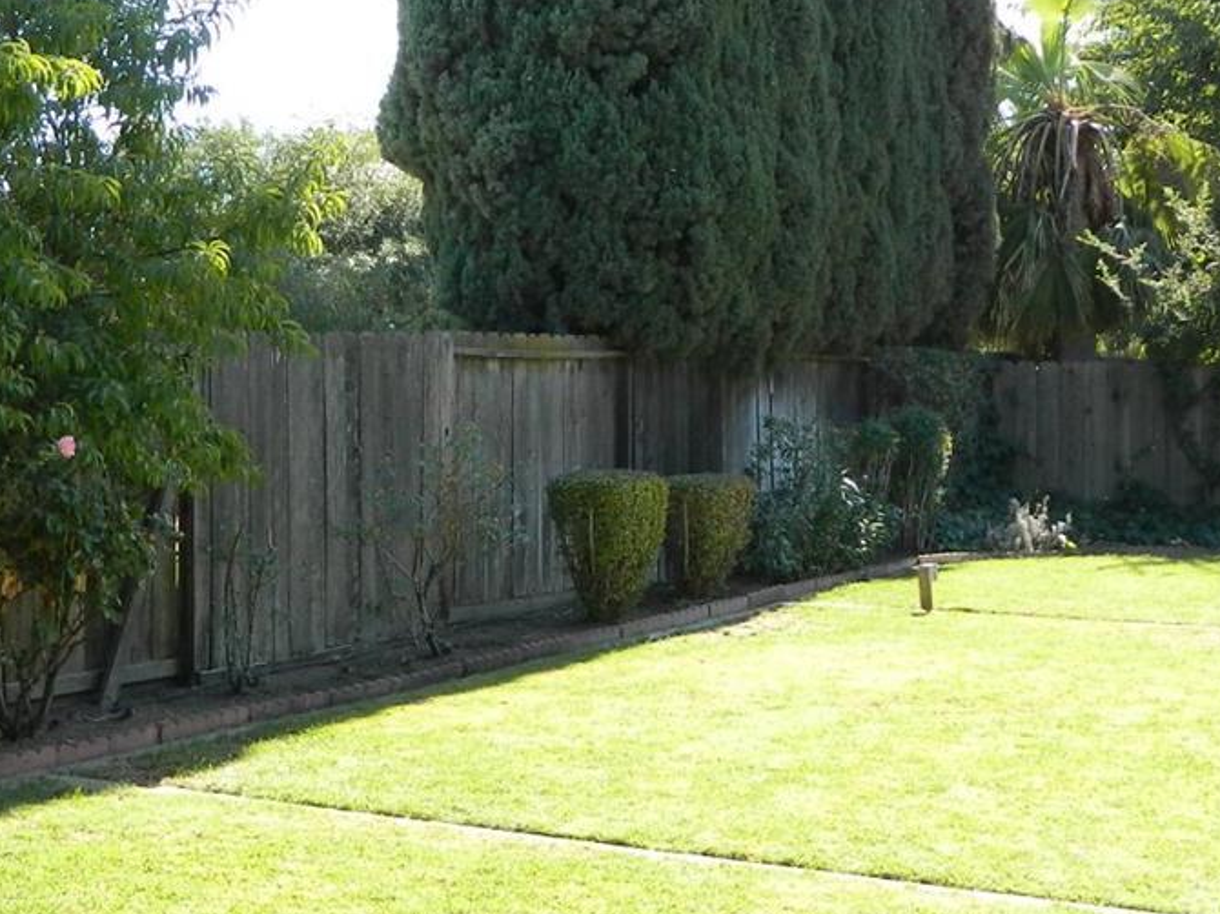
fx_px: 1973
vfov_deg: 26.1
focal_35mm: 56
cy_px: 435
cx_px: 566
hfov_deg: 34.3
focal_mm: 4.5
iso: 80
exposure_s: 1/200
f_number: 3.1
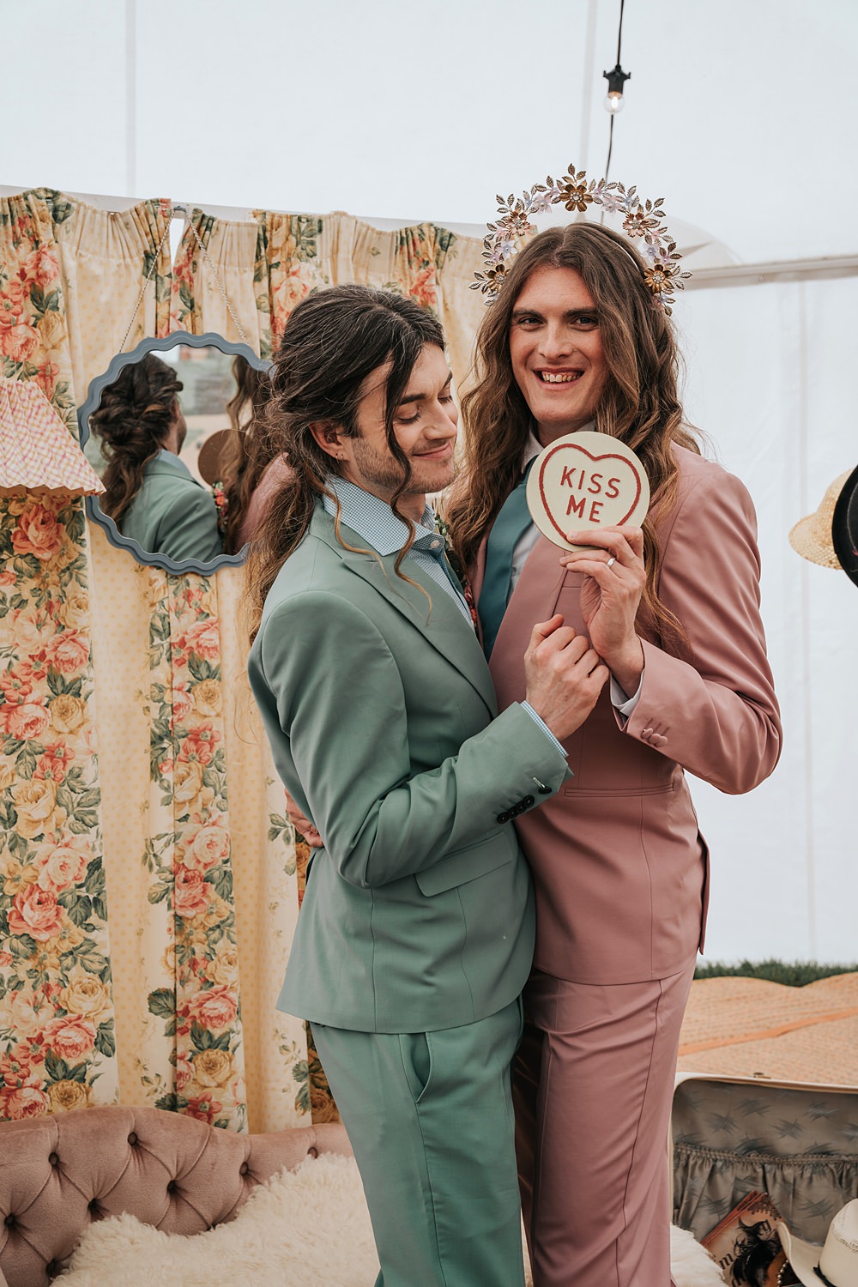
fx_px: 1798
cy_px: 644
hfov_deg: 26.8
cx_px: 429
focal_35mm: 50
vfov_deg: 39.4
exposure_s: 1/250
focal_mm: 50.3
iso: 250
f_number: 6.3
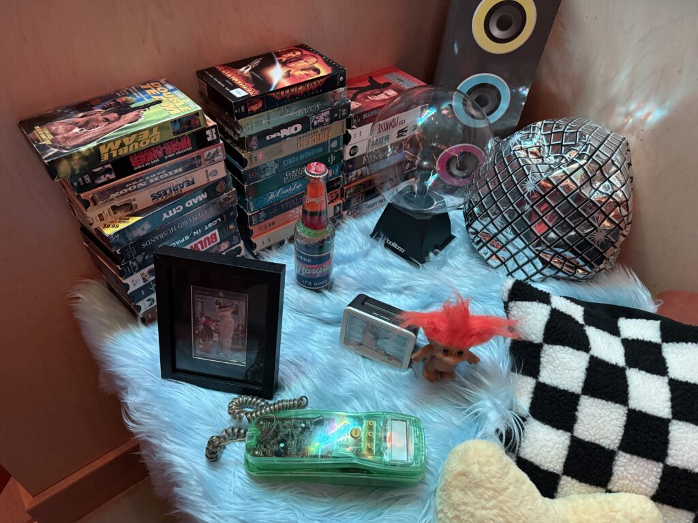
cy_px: 262
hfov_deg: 71.6
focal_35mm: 24
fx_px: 484
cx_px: 349
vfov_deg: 56.8
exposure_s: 1/39
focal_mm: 6.76
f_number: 1.78
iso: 1000
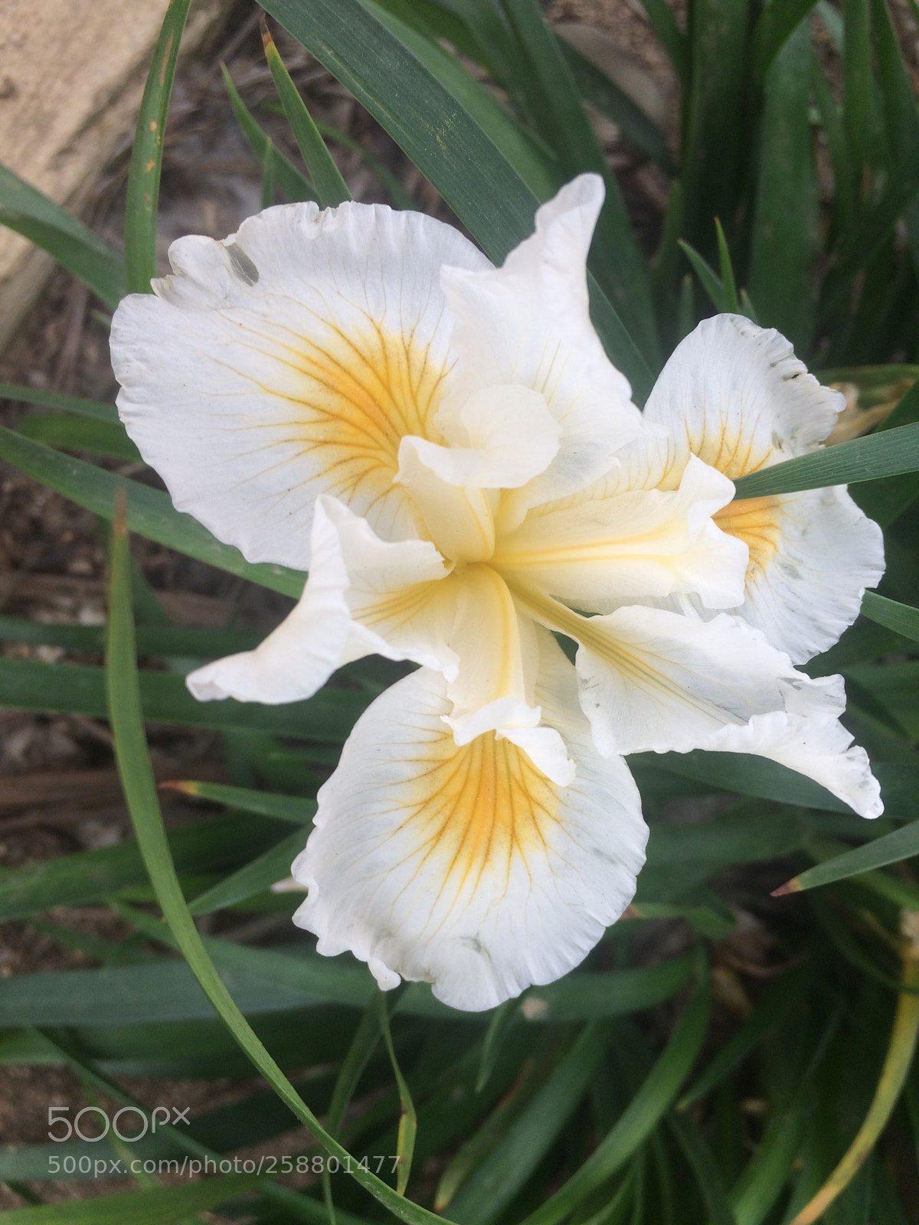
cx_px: 460
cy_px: 612
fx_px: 1027
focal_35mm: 29
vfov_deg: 61.7
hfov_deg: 48.2
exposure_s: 1/167
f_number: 2.2
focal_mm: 4.15
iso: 32
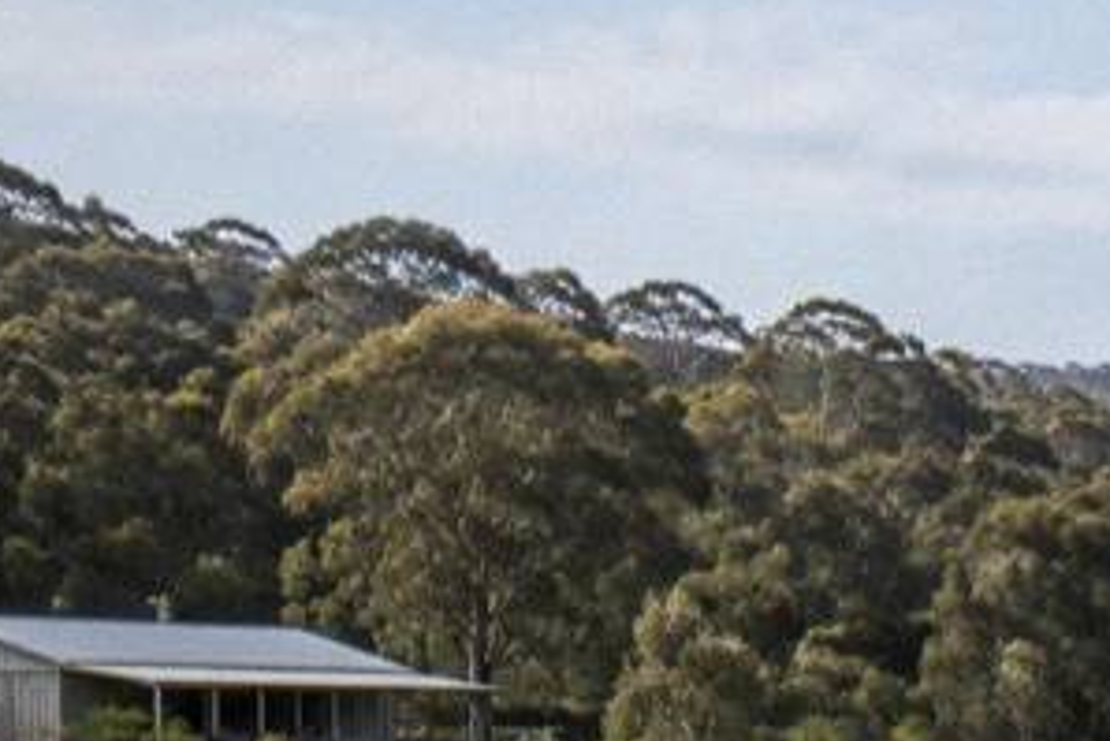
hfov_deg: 15.2
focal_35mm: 124
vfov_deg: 10.6
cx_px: 1717
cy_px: 1192
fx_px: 3825
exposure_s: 1/1250
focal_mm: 37
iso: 400
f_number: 4.5
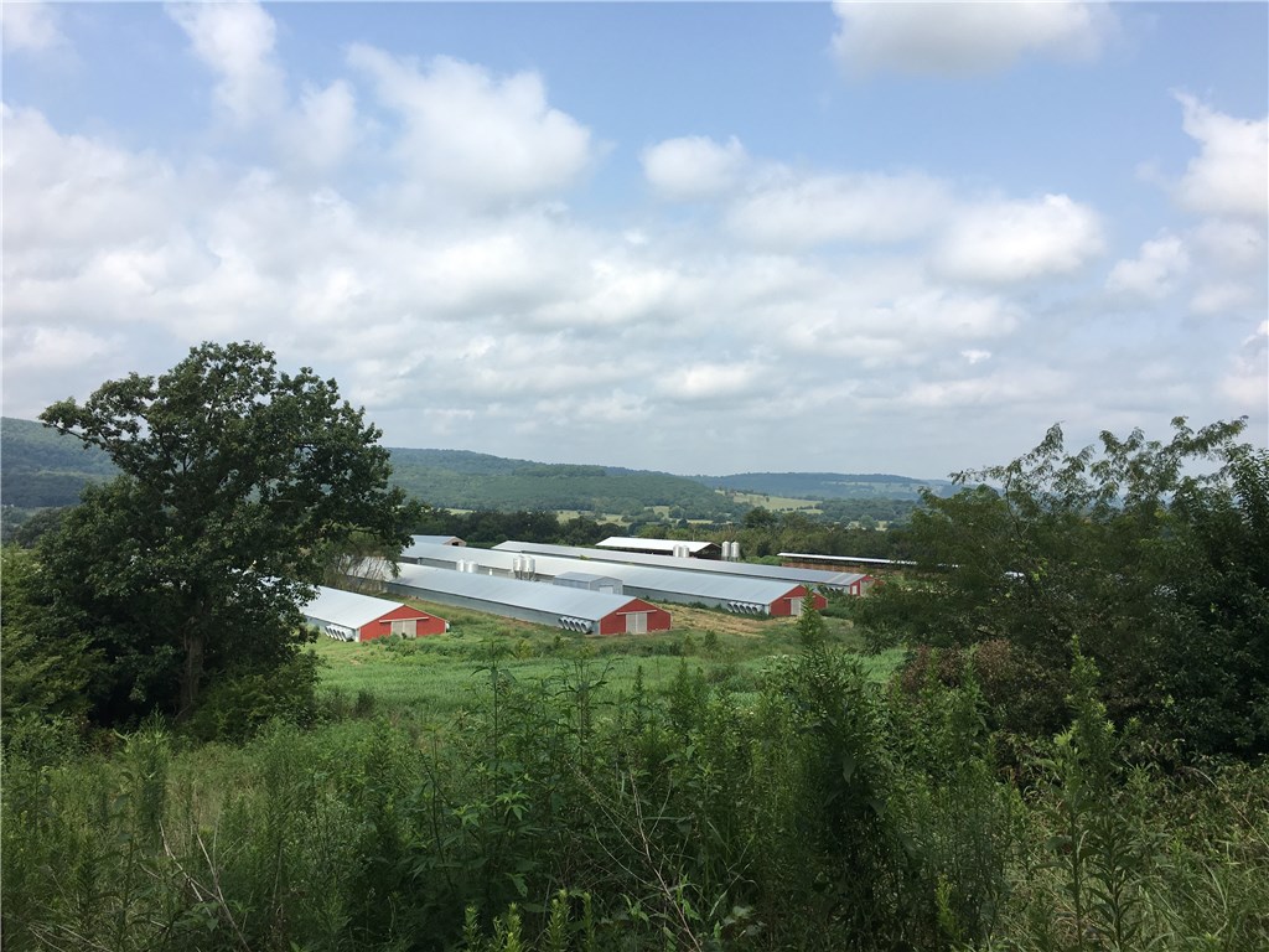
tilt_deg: +2.2
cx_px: 634
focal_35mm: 29
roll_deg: -1.2
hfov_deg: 61.7
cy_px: 476
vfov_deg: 48.2
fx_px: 1063
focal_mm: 4.15
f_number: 2.2
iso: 25
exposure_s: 1/1709
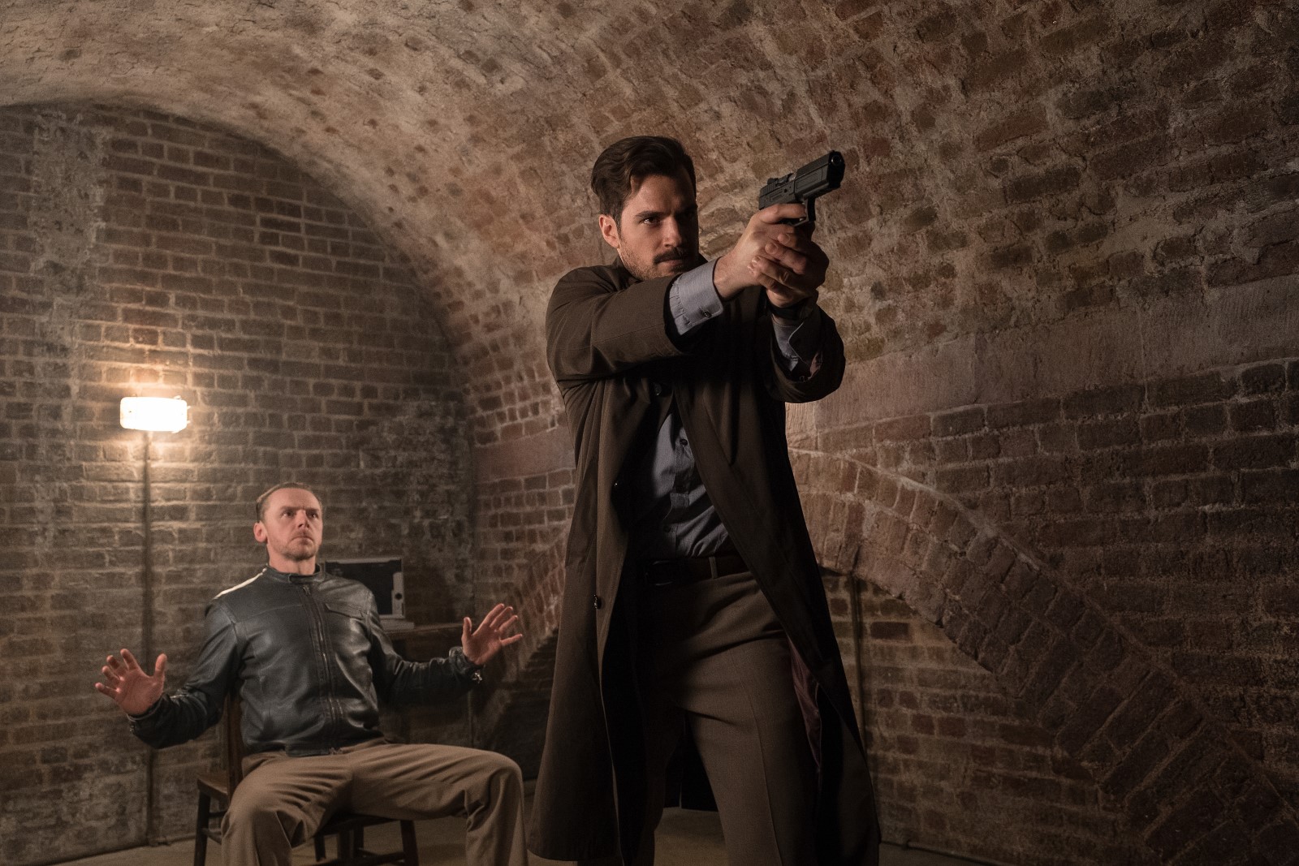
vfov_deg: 42.3
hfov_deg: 60.3
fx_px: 1119
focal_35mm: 31
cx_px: 650
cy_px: 433
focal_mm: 20.6
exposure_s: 1/80
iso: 1600
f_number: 3.6
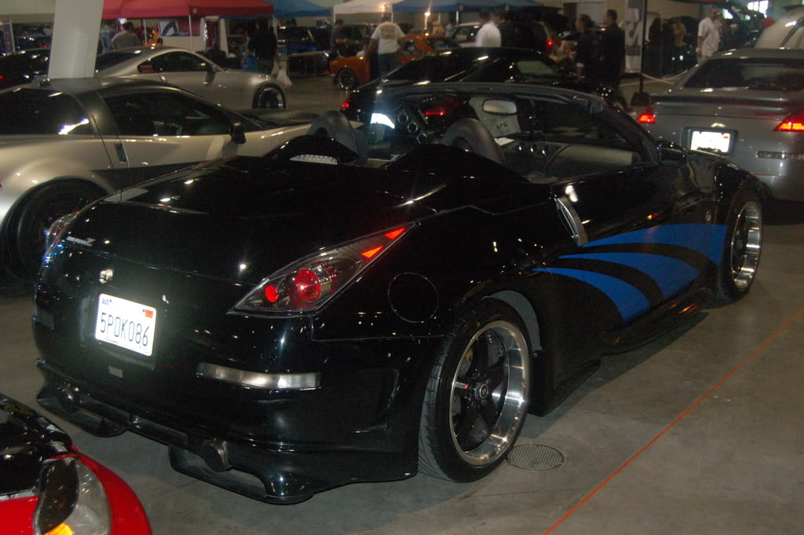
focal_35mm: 39
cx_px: 402
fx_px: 870
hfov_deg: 49.6
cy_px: 268
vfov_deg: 34.2
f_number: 4.8
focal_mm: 26
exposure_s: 1/45
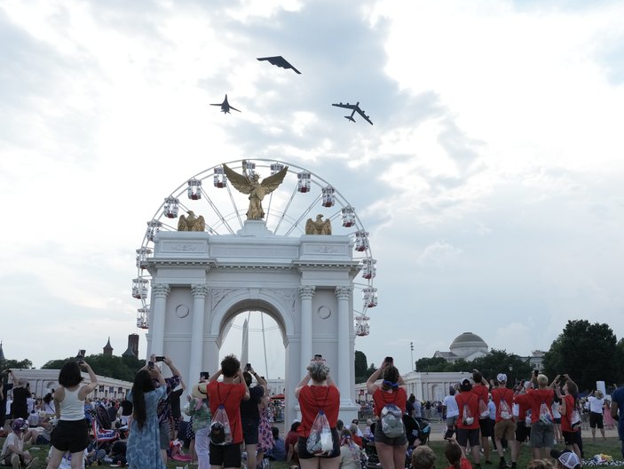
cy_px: 236
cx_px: 317
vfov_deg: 45.5
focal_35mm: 31
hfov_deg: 58.3
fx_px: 559
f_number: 10
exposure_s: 1/1250
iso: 2500
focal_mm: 28
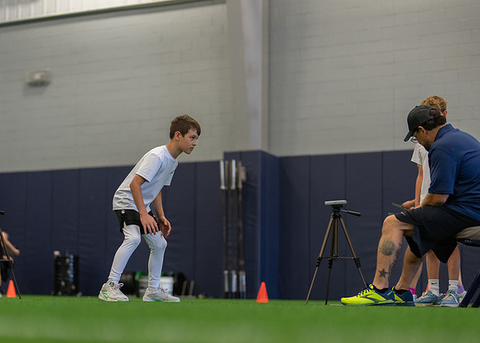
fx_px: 950
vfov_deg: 20.4
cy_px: 213
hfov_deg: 28.2
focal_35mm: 70
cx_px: 167
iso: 1250
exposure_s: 1/1000
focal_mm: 50
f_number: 1.2
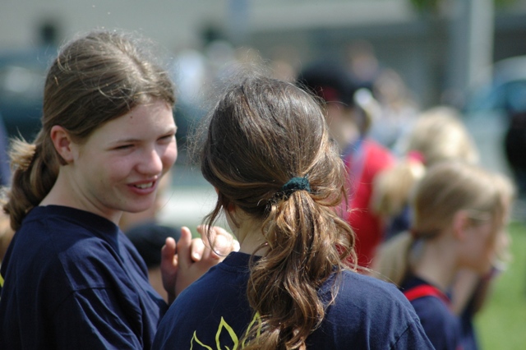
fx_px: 3943
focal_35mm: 270
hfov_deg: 7.6
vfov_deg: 5.1
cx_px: 263
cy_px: 175
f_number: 4.8
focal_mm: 180
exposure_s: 1/2500
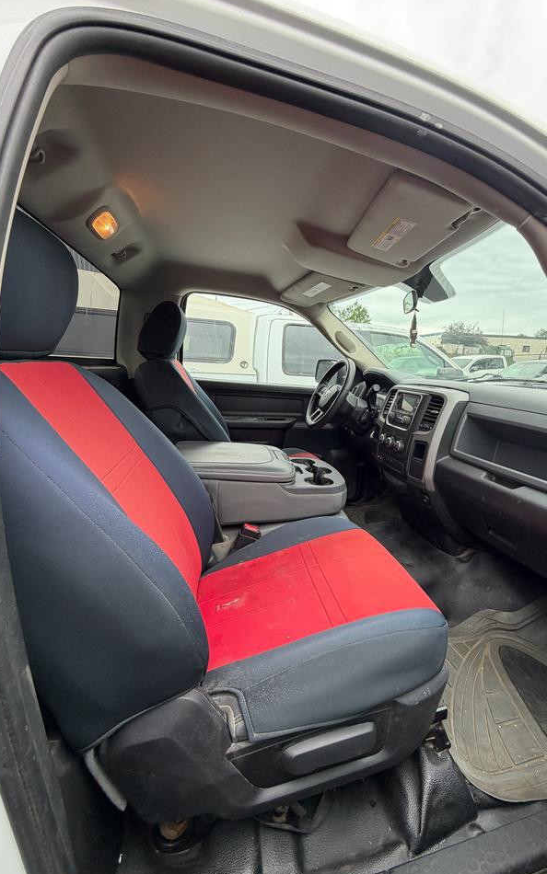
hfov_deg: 74.3
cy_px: 438
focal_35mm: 15
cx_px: 319
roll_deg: -1.6
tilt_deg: -12.0
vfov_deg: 101.5
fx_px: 358
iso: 100
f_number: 2.2
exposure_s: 1/121
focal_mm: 2.22
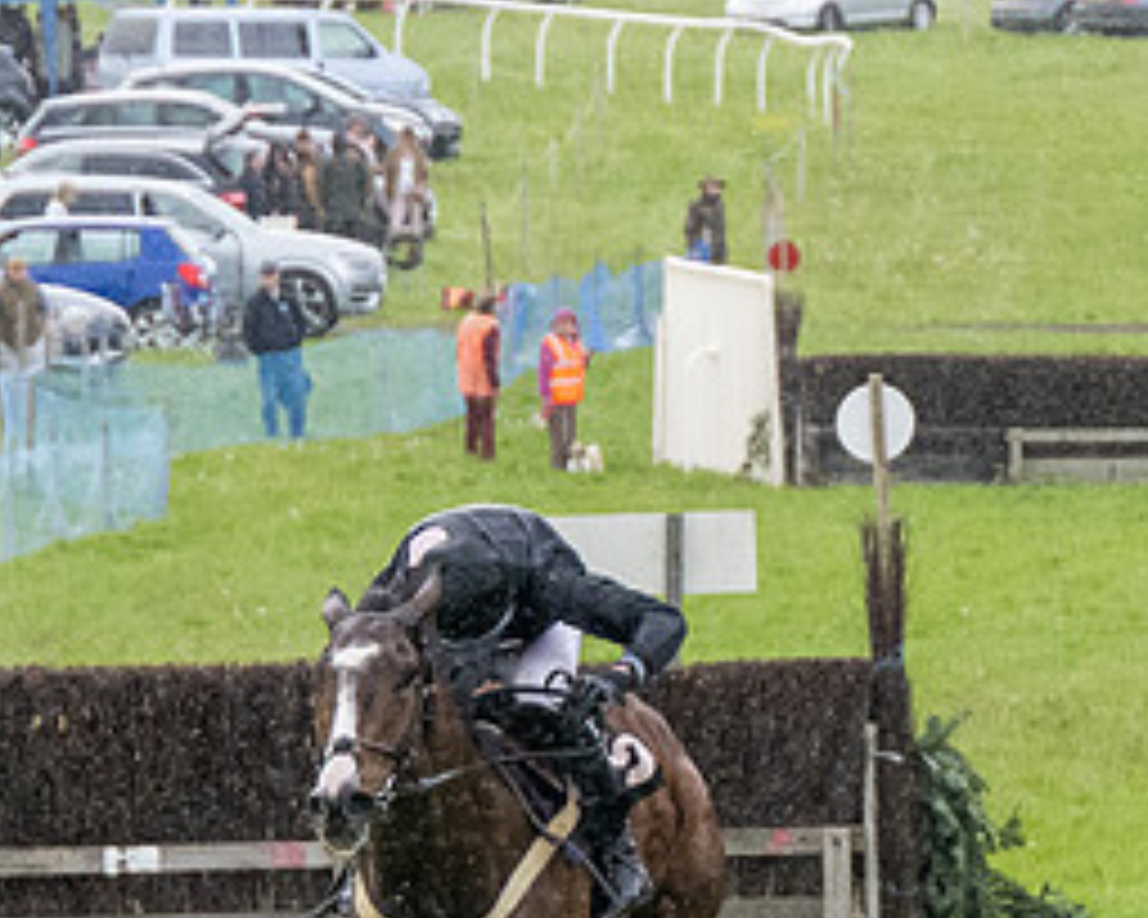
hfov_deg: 3.8
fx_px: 17532
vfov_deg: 3.0
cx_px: 416
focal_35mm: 516
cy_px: 1162
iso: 2000
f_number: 4
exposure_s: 1/1250
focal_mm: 98
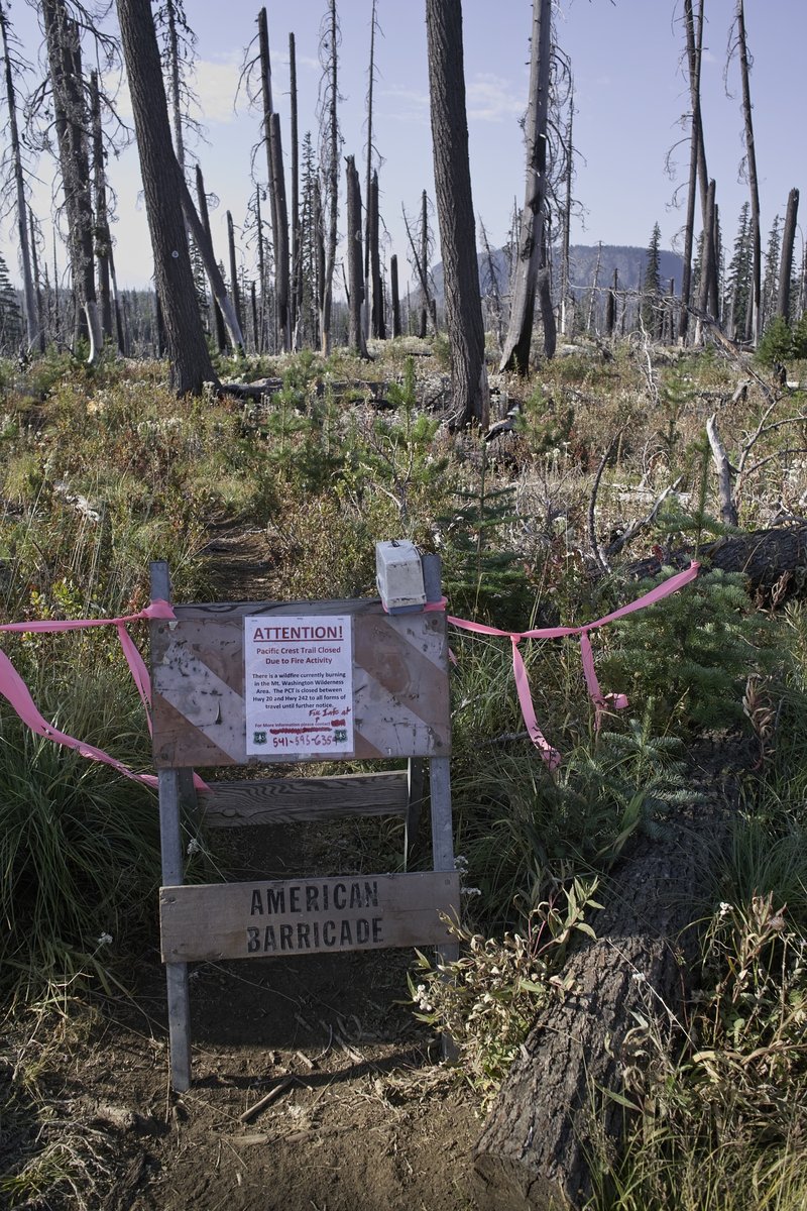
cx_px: 404
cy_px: 606
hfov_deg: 46.4
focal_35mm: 28
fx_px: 941
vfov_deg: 65.5
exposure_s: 1/100
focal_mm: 16.6
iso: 100
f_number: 5.6
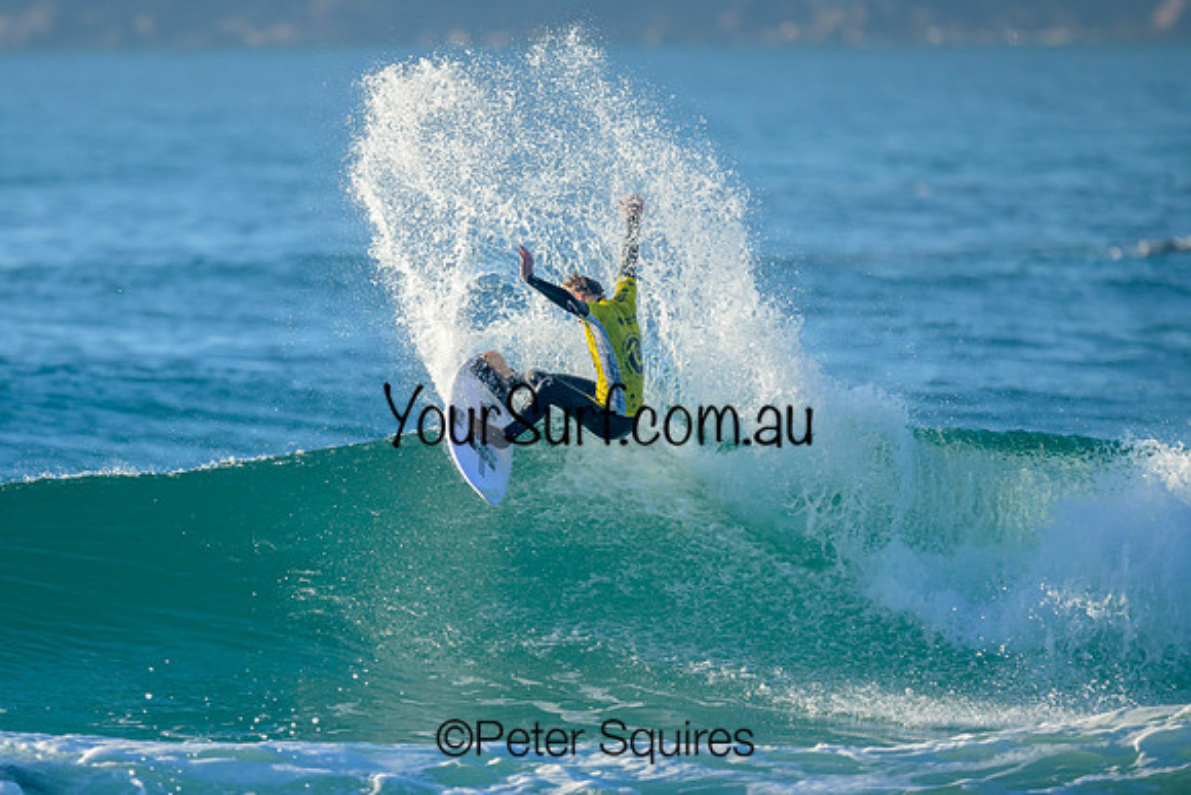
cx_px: 373
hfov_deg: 1.9
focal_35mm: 1099
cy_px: 508
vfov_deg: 1.3
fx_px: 36365
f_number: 6.3
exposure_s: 1/2000
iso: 500
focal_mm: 800
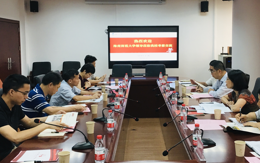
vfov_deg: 28.6
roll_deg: +1.3
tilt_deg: -2.9
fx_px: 319
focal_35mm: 45
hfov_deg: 44.2
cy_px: 70
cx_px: 151
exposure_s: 1/33
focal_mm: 4.15
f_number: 2.2
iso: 50
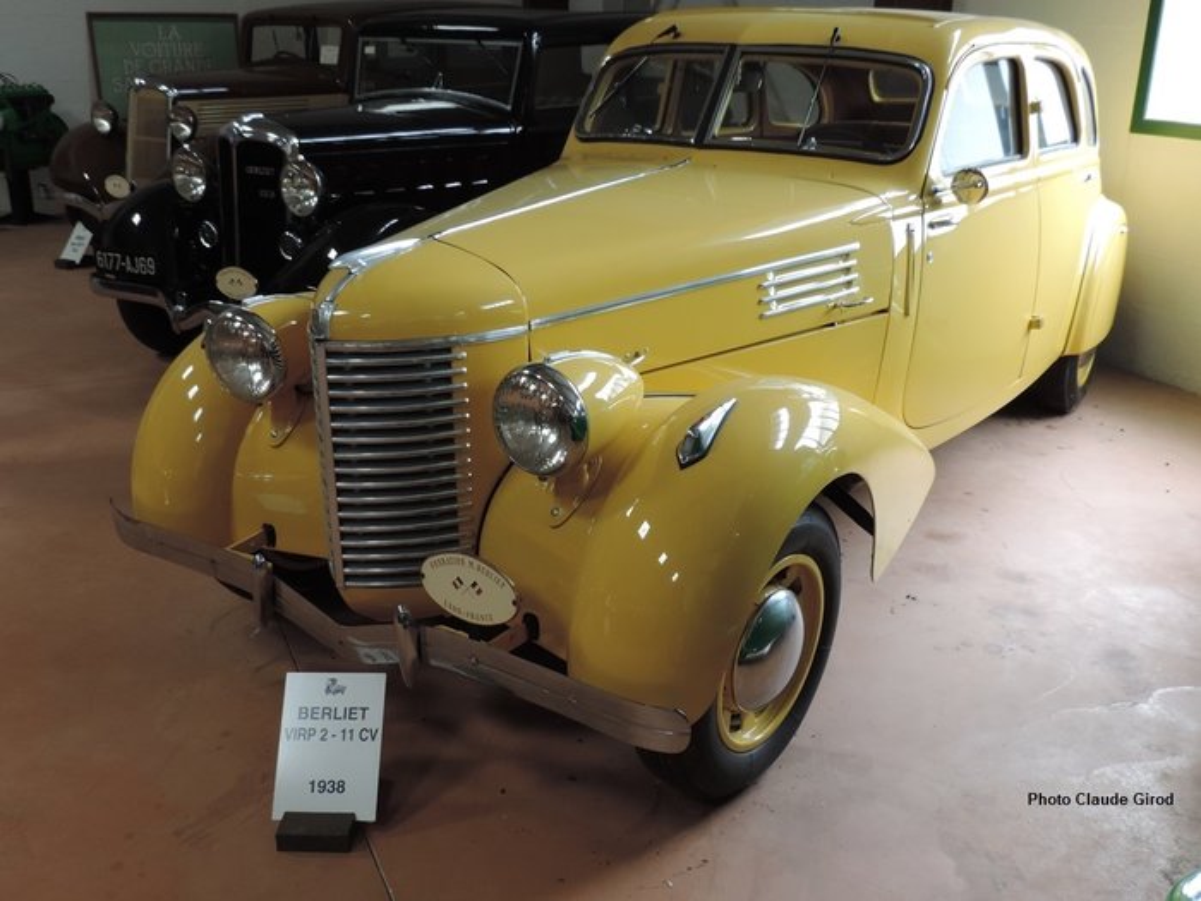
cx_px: 600
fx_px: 1145
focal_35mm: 33
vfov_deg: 42.9
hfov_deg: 55.4
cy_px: 450
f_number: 3.2
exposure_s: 1/50
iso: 250
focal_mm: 5.8
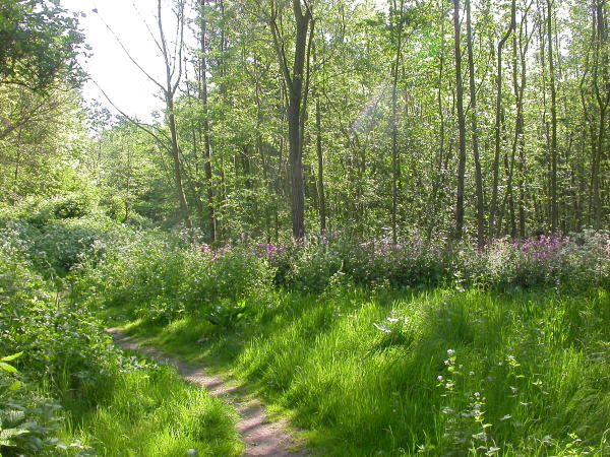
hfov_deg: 49.0
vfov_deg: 37.7
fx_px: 670
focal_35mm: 38
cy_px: 228
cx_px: 305
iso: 100
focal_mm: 7.85
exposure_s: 1/86.1
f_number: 5.3
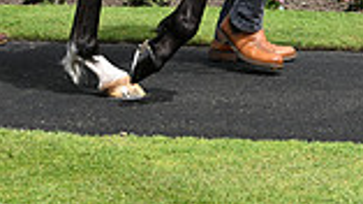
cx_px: 35
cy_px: -240
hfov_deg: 7.9
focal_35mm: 271
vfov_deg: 4.4
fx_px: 2606
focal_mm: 70
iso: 400
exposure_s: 1/1600
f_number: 5.6
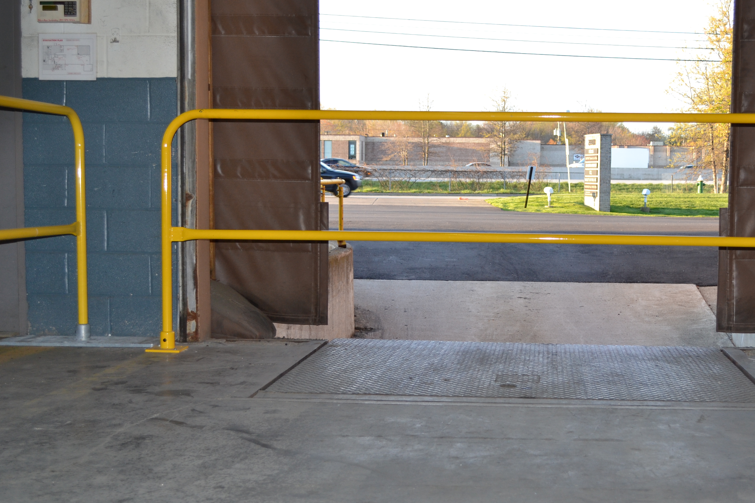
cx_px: 477
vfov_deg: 23.9
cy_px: 267
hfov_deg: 35.0
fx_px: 1188
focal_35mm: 57
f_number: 4.5
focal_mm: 29
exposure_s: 1/125
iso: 280
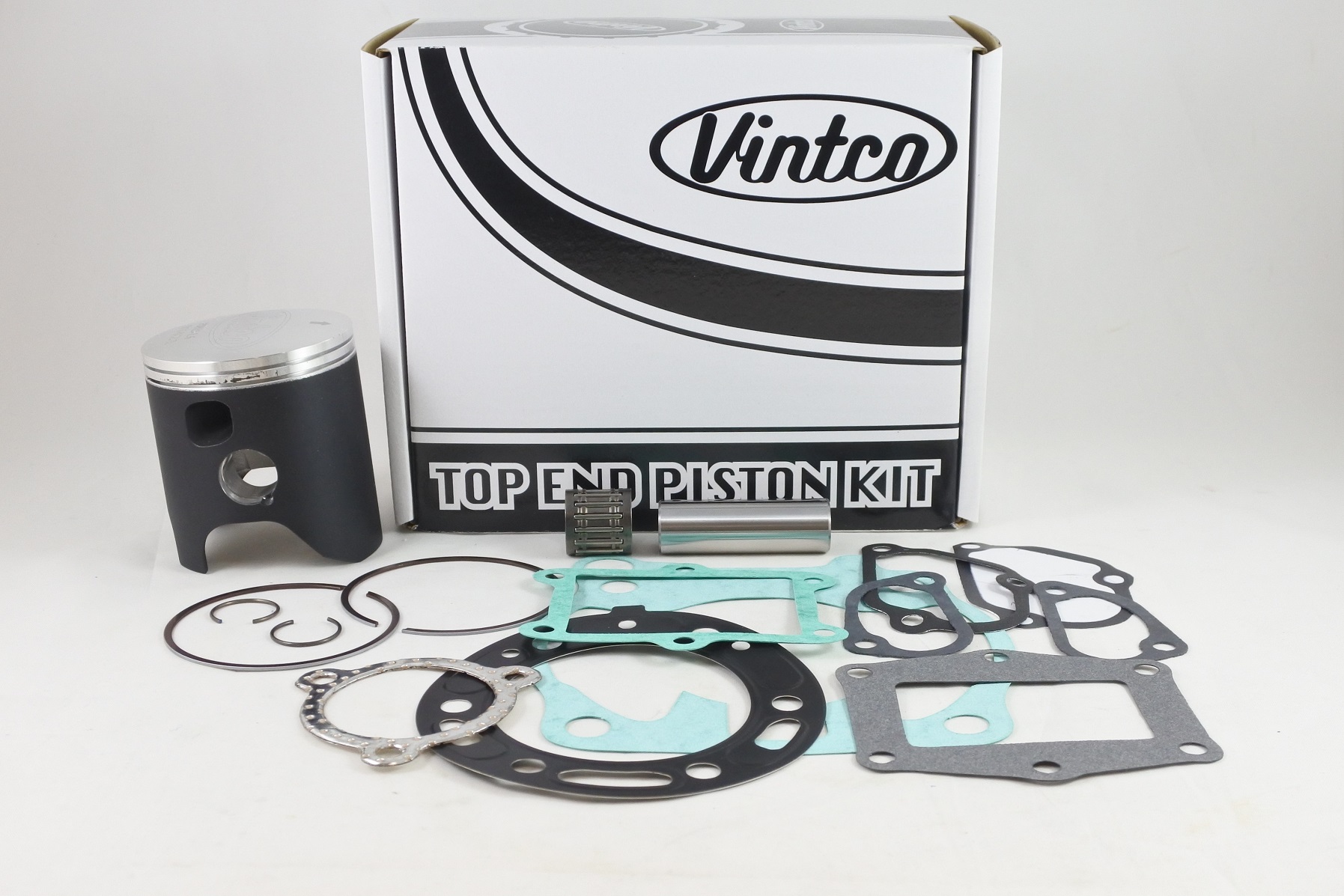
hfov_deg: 51.9
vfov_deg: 35.9
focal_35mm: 37
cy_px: 448
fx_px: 1381
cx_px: 672
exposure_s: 1/125
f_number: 4
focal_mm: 14
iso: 560
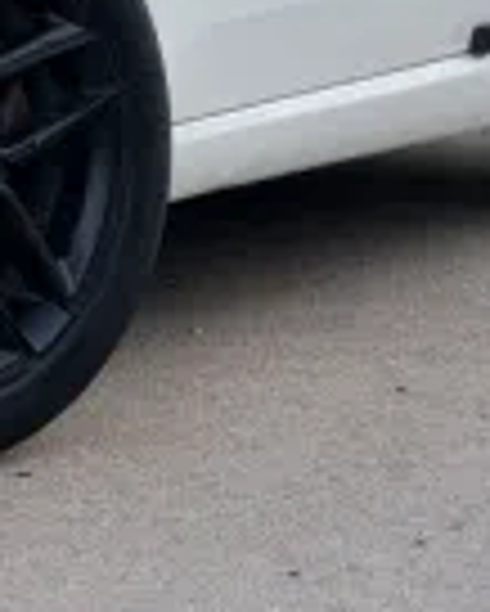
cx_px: -436
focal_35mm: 220
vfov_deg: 8.6
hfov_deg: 6.8
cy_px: -338
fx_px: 3984
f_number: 1.78
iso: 64
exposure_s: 1/1149
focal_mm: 6.76
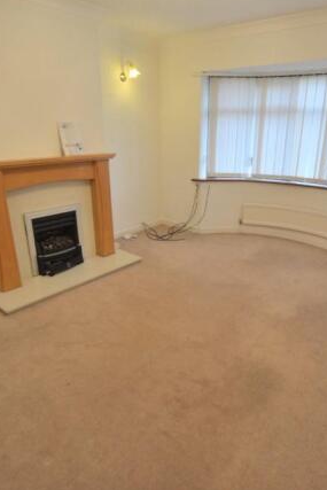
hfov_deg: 55.0
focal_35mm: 23
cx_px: 184
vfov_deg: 76.1
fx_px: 313
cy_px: 243
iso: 500
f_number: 4
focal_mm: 10
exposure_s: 1/60
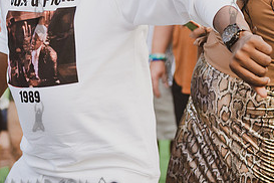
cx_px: 31
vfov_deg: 7.6
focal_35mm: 180
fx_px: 1370
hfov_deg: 11.4
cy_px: 13
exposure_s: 1/500
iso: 1000
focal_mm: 80
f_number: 4.5
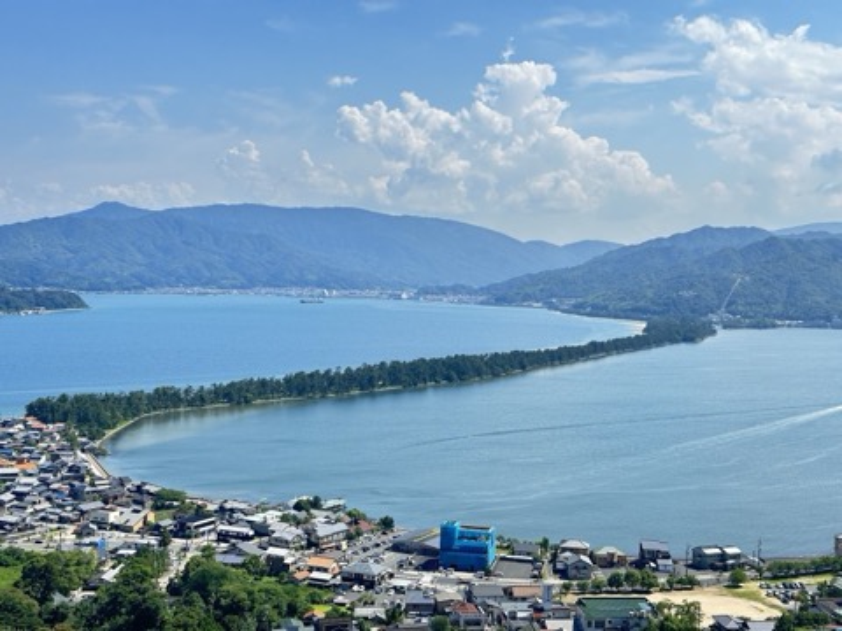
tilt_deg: -3.0
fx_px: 1168
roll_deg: -1.4
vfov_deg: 30.3
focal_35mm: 48
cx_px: 421
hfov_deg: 39.7
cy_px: 316
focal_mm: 6.86
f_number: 1.78
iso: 64
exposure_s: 1/1848
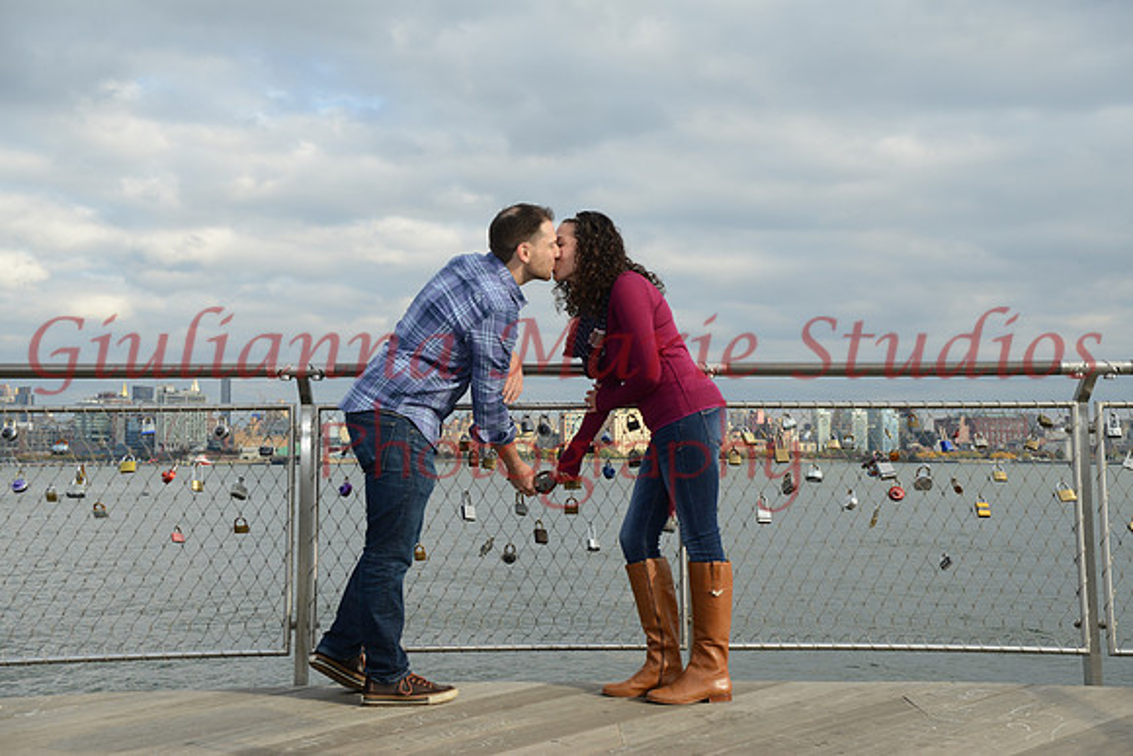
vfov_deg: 33.4
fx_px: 1259
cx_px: 566
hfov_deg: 48.4
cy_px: 378
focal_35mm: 40
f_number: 9
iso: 250
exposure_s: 1/250
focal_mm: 40
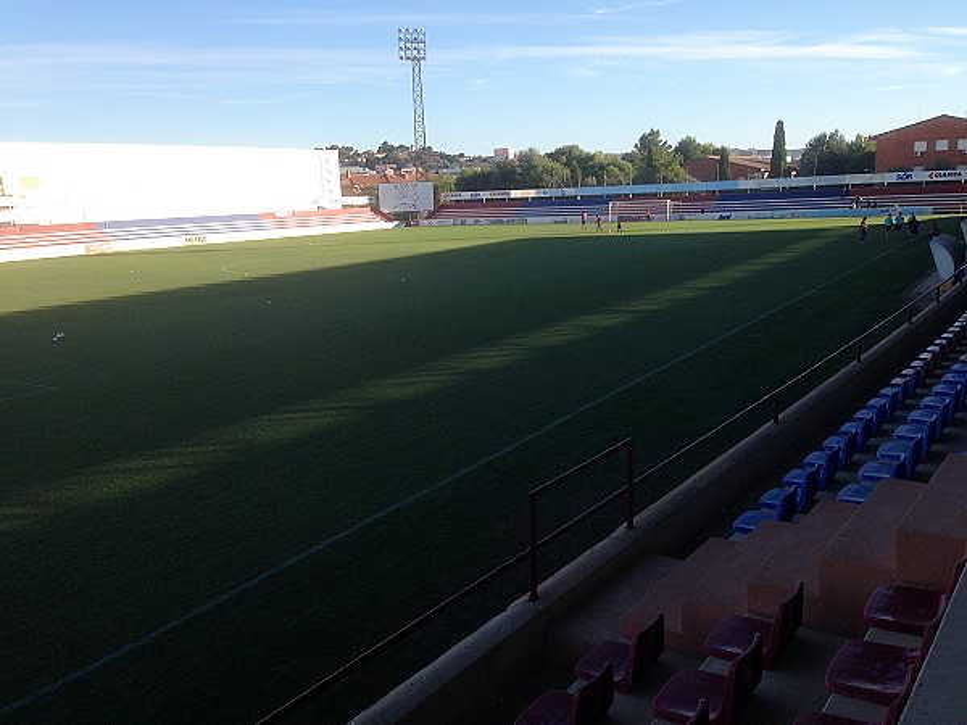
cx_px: 484
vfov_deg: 42.9
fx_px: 922
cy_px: 362
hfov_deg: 55.4
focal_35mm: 33
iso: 50
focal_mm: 4.12
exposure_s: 1/753
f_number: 2.4
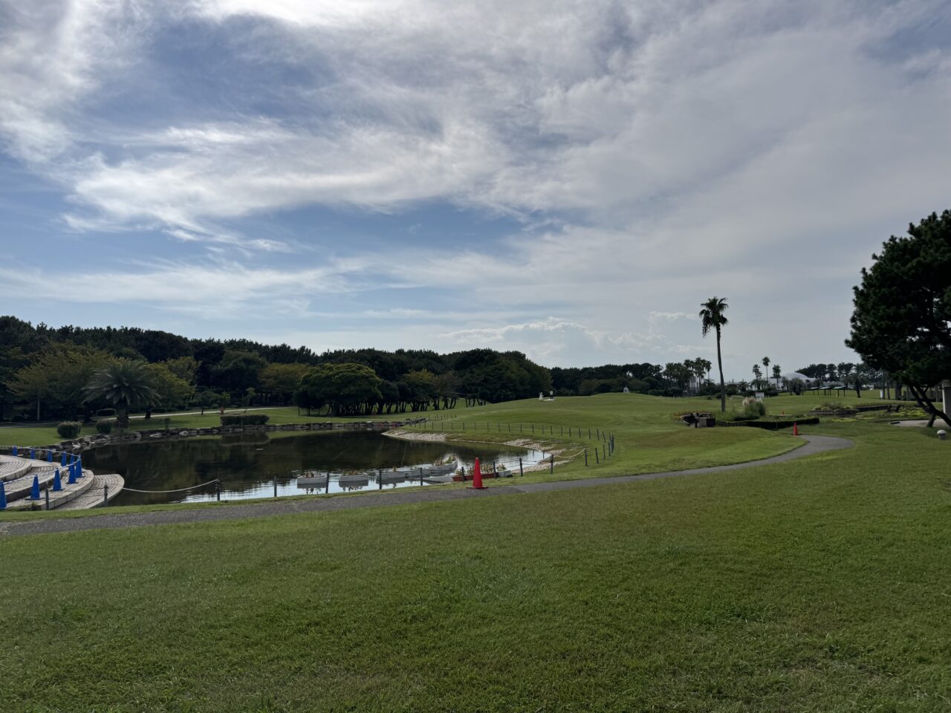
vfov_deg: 56.8
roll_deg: +1.3
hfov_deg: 71.6
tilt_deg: +3.4
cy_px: 356
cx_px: 476
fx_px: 659
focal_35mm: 24
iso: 50
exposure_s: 1/12346
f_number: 1.78
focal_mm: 6.76
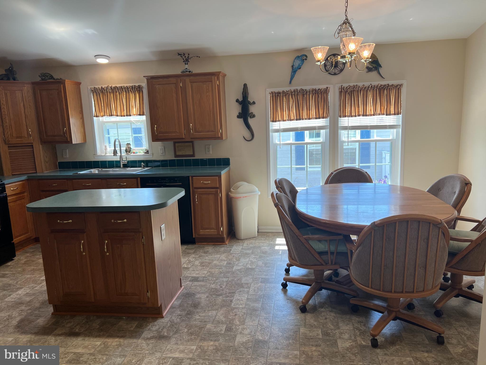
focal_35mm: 26
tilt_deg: -9.6
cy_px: 182
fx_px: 365
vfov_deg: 53.1
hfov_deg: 67.3
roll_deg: +2.7
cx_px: 243
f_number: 1.5
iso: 50
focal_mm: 5.7
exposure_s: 1/120
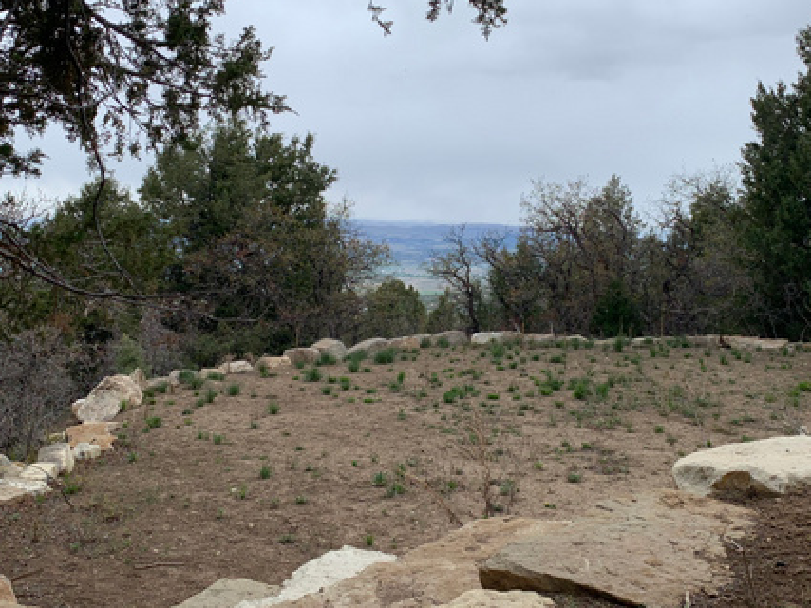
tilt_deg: -4.0
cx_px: 427
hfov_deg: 47.9
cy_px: 308
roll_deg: -2.3
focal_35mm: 39
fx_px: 913
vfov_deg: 36.8
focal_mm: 4.25
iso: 25
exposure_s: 1/1054
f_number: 1.8
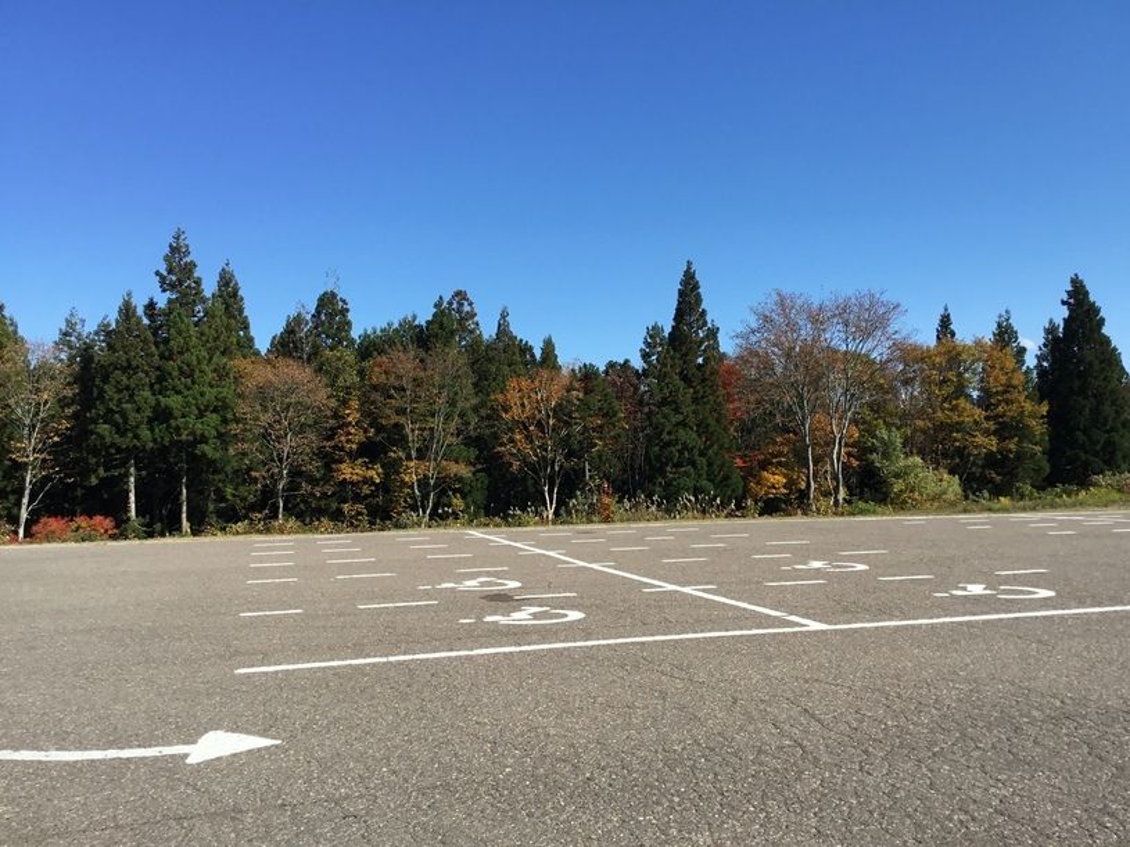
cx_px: 565
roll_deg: +1.0
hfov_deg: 58.4
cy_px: 424
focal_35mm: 31
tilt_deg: +1.4
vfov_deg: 45.4
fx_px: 1012
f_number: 2.4
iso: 25
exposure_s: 1/1116
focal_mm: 3.3
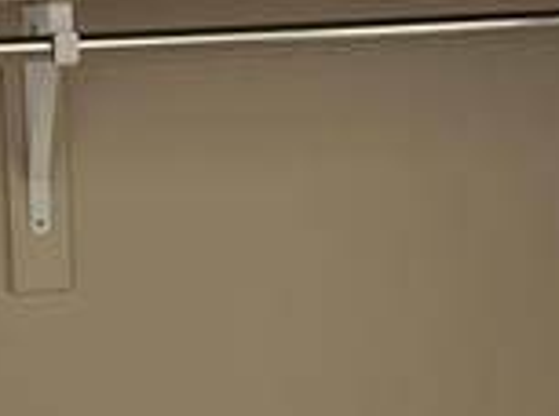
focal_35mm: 109
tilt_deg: -14.5
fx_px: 1756
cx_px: 88
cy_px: 491
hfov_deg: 17.9
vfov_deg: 13.2
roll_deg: +2.3
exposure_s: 1/60
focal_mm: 5.7
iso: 400
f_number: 1.5
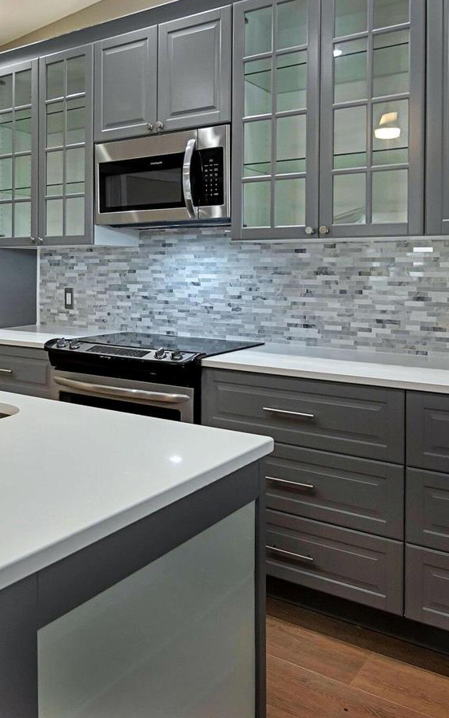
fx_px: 586
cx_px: 125
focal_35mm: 30
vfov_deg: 62.6
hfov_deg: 41.0
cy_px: 294
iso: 640
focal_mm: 11
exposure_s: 1/60
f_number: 4.8
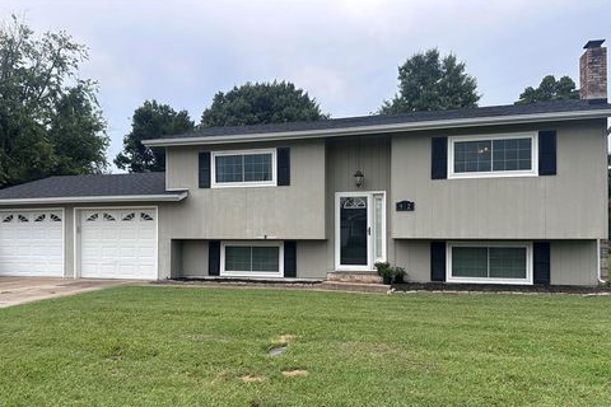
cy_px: 233
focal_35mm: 26
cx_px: 298
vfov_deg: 49.4
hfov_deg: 69.4
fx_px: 441
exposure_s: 1/918
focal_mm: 6.86
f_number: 1.78
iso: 80
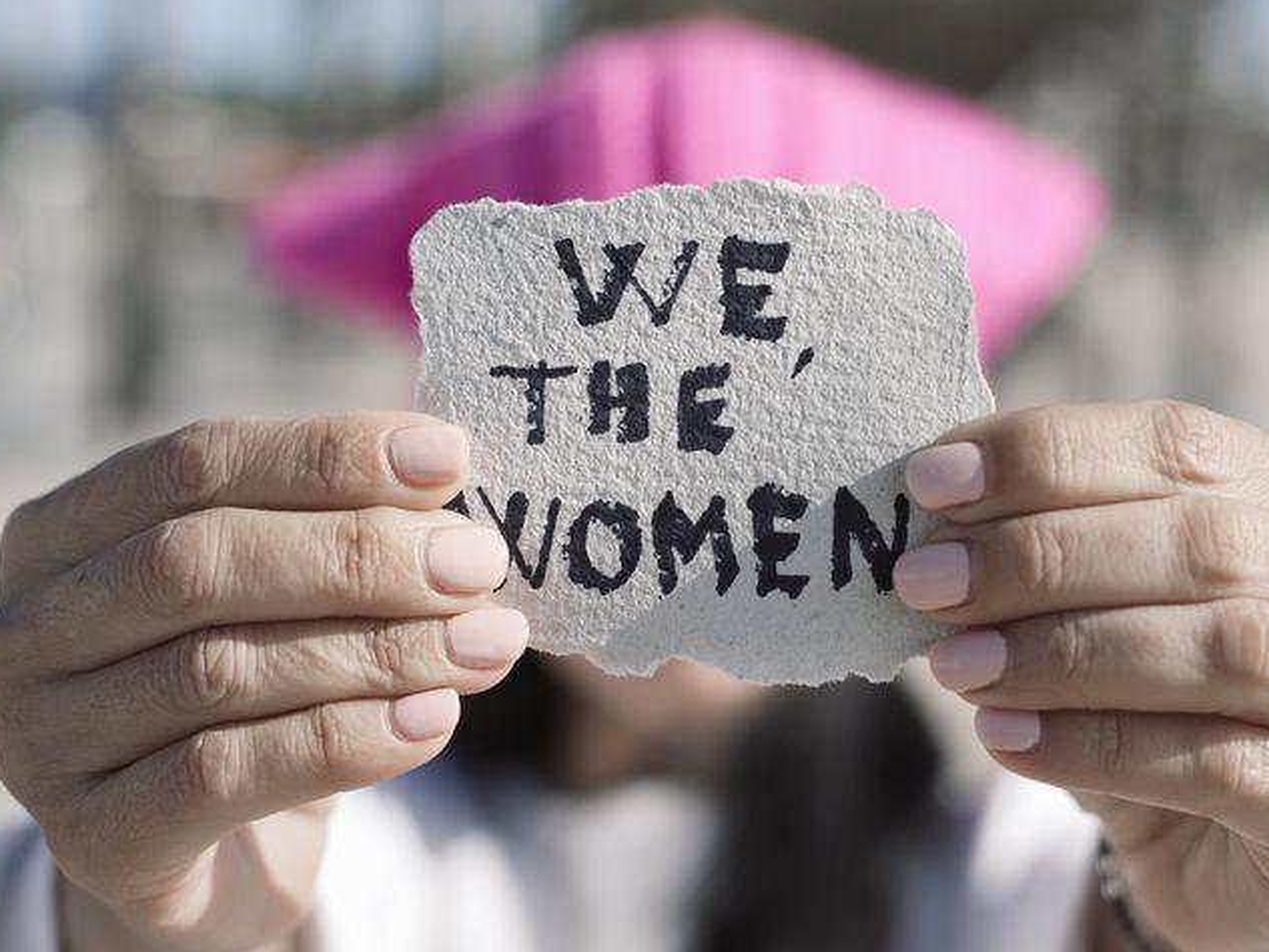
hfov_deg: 34.9
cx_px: 702
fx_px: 2017
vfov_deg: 26.6
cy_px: 476
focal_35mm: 55
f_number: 3.2
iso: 64
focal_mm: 50
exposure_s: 1/1600
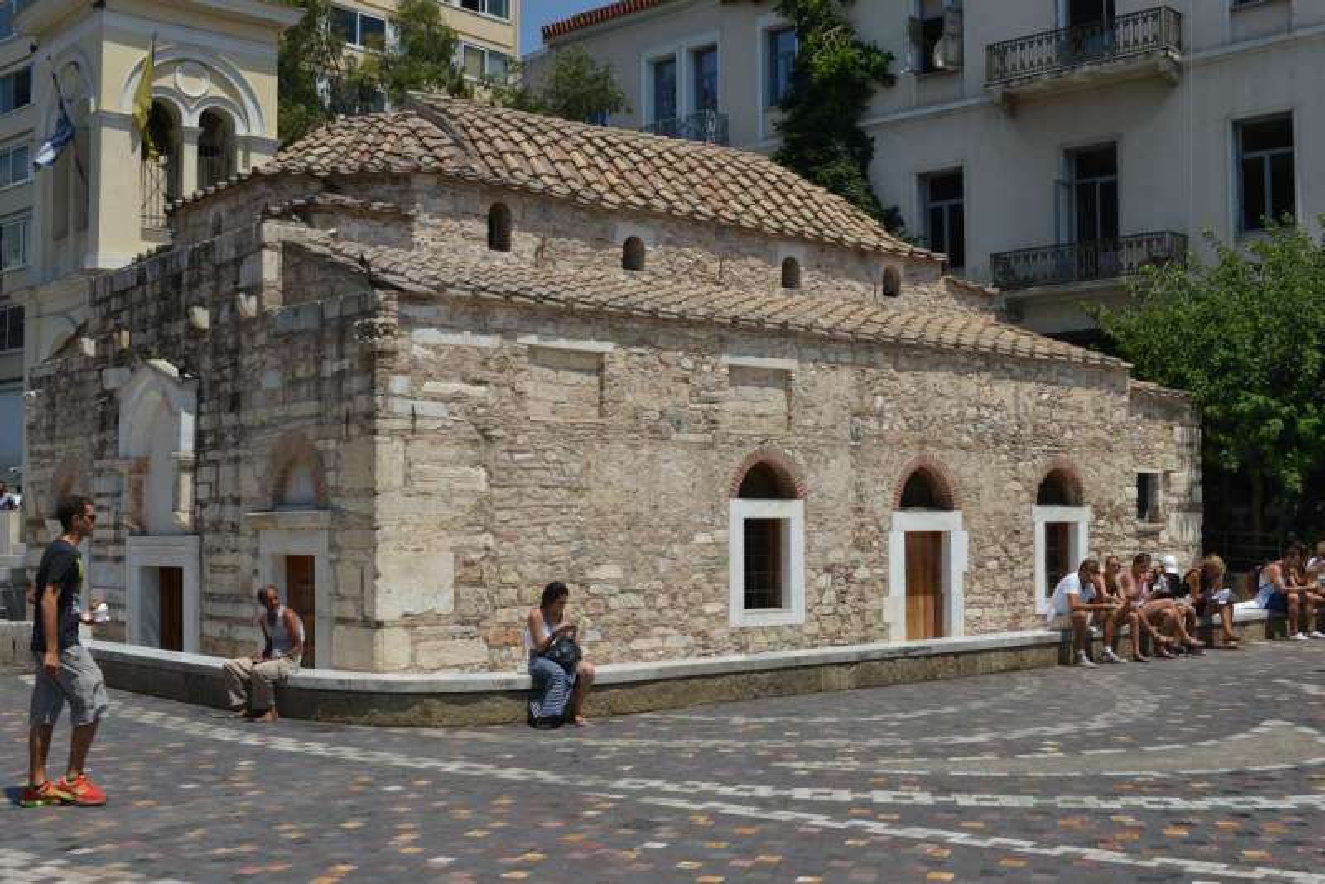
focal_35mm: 42
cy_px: 442
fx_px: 1546
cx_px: 662
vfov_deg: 31.9
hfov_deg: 46.4
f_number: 10
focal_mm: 42
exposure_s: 1/320
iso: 320
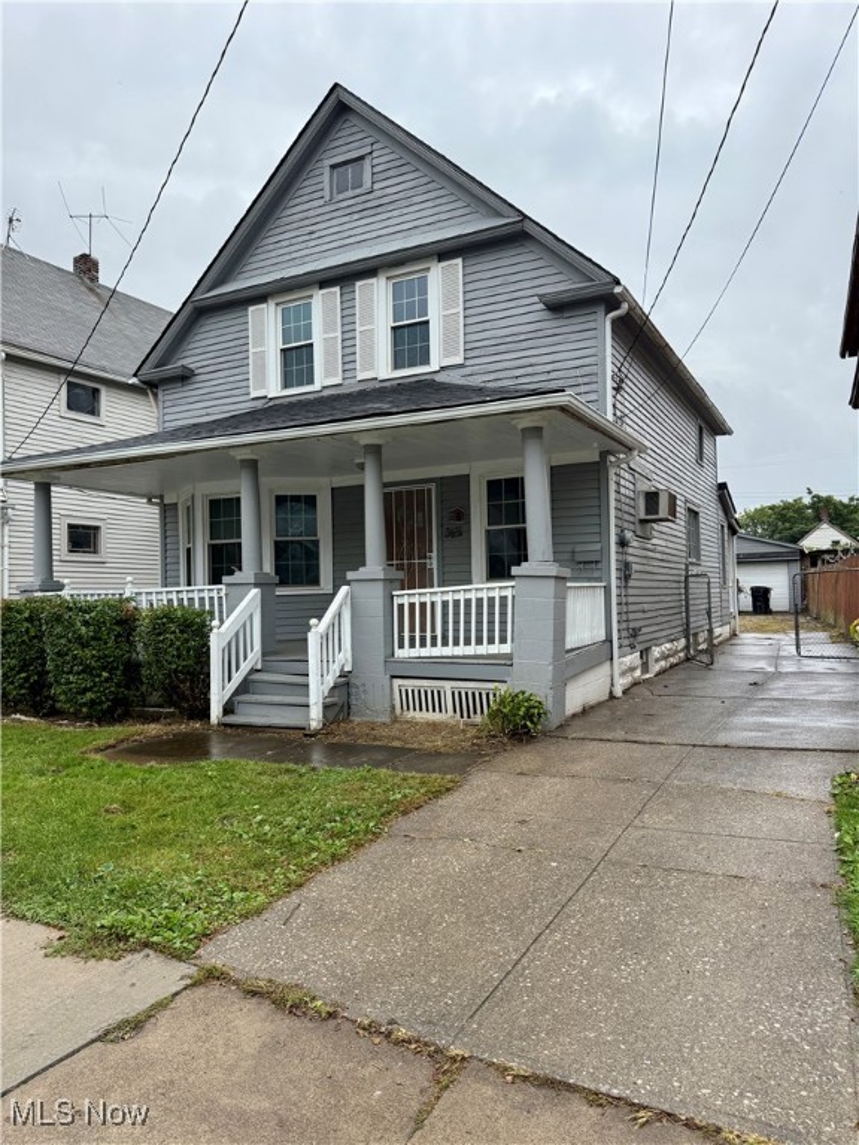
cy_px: 572
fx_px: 794
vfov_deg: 71.6
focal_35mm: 24
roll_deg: +0.1
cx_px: 430
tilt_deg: +1.7
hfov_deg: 56.8
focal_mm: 6.76
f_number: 1.78
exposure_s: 1/2525
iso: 100
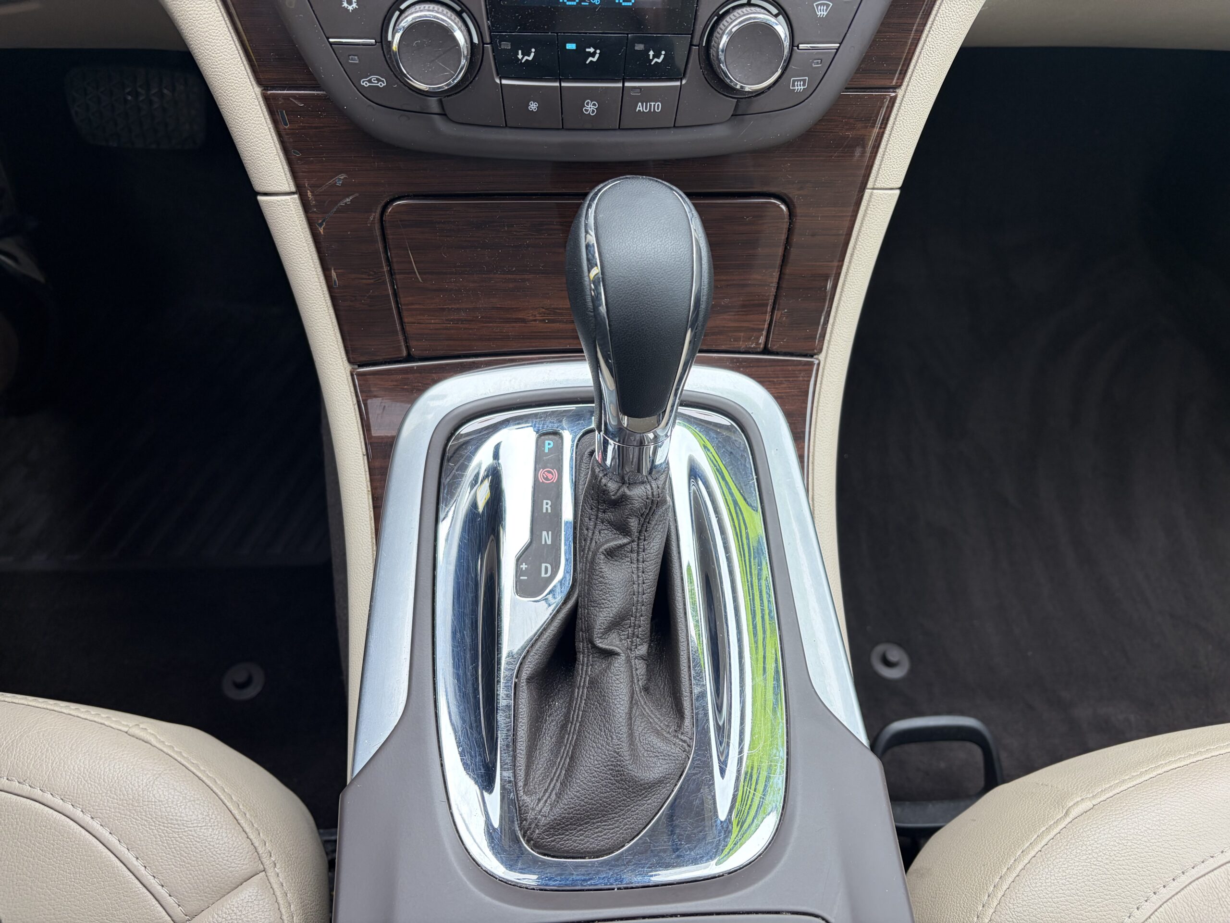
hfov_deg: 67.3
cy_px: 462
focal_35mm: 26
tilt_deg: -56.9
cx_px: 615
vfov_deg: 53.1
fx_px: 924
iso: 50
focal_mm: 5.96
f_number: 1.6
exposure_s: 1/174
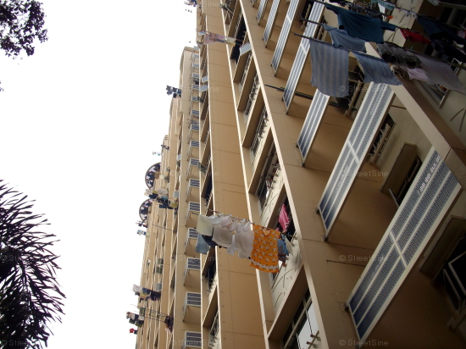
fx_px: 498
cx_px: 233
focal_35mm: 37
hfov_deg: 50.2
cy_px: 174
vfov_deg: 38.6
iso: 80
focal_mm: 6.2
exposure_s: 1/100
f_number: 5.6
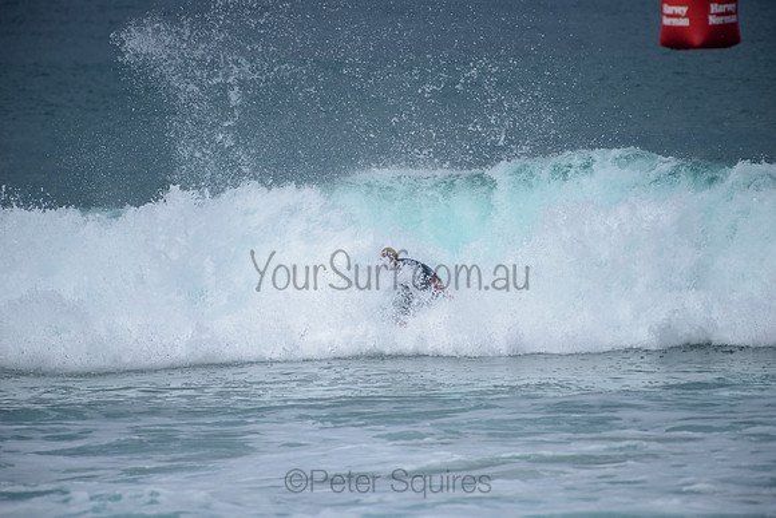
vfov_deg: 2.8
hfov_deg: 4.1
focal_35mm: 500
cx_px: 388
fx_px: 10780
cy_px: 259
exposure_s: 1/2000
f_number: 5.6
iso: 220
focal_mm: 500
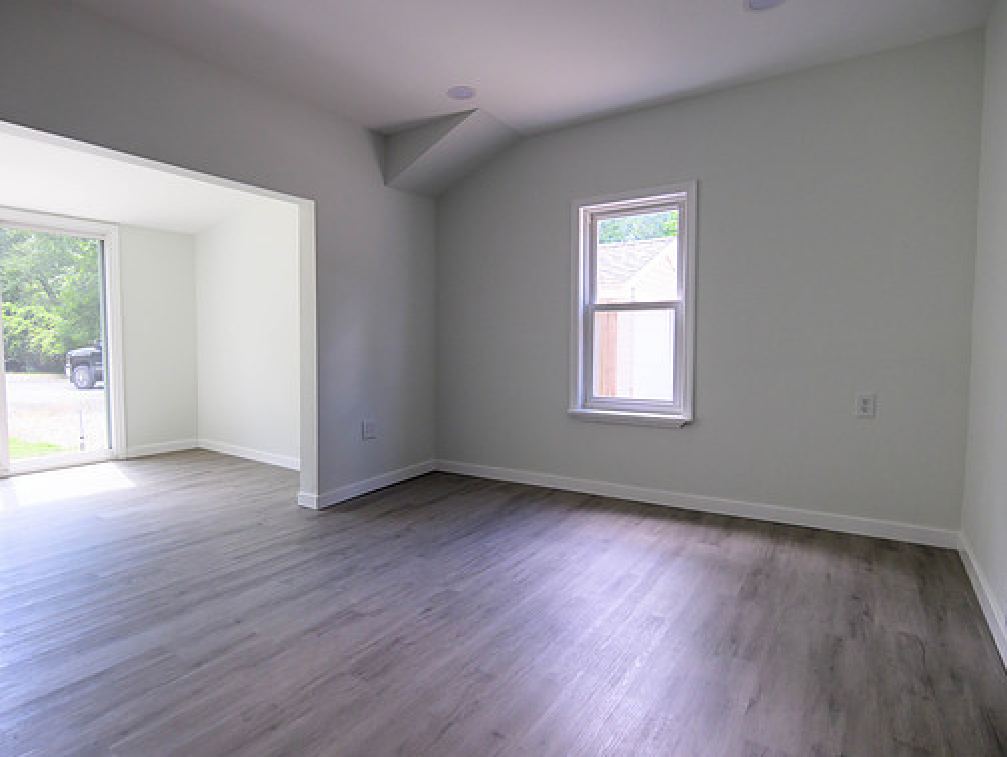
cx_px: 452
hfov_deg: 84.4
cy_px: 384
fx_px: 553
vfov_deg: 68.7
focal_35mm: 19
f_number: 4
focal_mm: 17
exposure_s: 1/500
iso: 1250
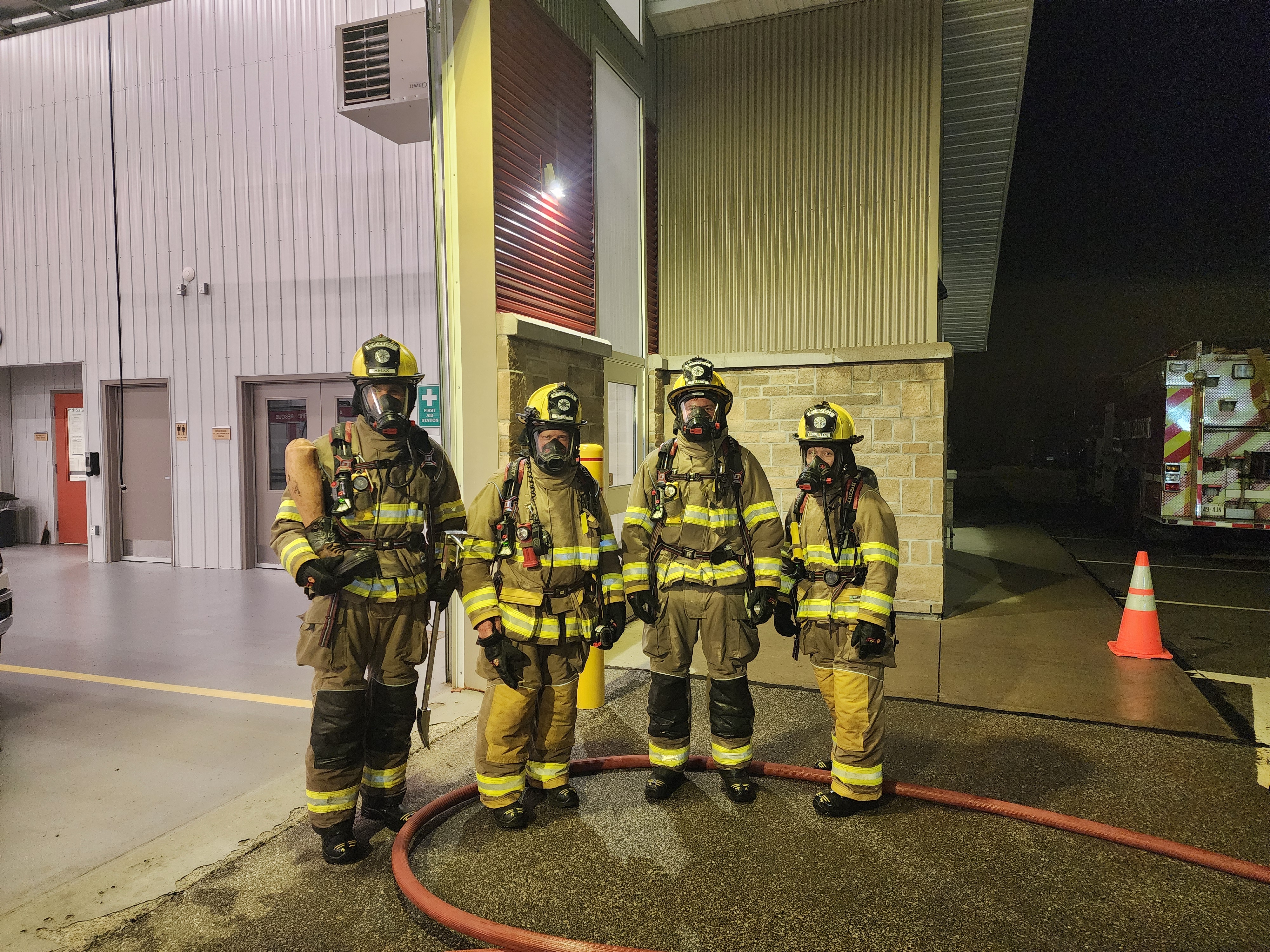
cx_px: 635
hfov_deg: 73.9
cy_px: 476
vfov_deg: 58.9
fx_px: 844
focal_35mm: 23
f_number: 1.8
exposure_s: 1/120
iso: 800
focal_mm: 6.4
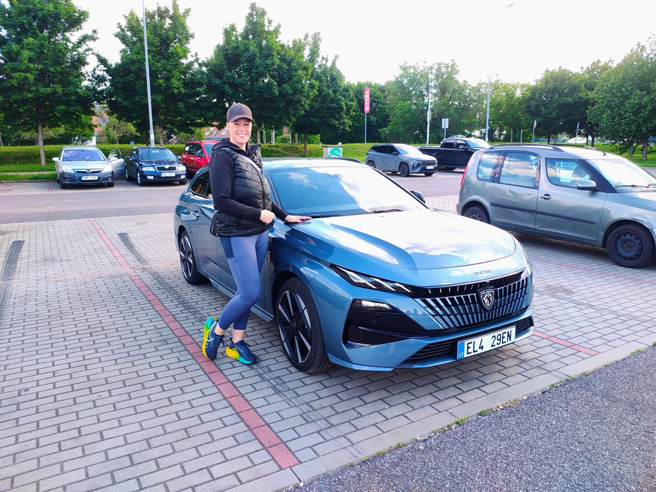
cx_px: 328
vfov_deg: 54.9
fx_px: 474
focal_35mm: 25
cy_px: 246
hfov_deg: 69.4
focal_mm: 5.89
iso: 100
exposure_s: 1/200
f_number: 1.4
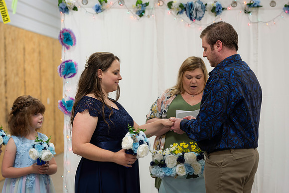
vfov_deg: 14.8
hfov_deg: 22.1
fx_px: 740
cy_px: 92
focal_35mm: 92
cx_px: 144
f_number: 3.5
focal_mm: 85
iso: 640
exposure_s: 1/125
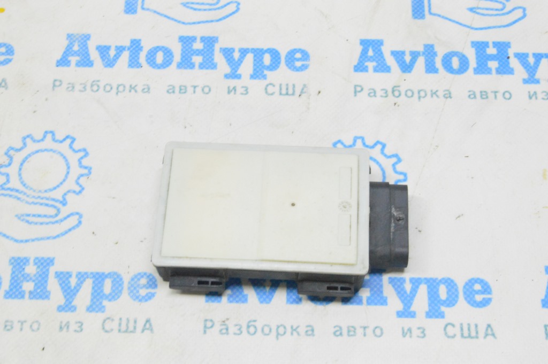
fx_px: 958
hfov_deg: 31.9
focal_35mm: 63
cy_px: 182
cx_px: 274
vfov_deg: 21.5
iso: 6400
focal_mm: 42
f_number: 20
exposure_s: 1/15
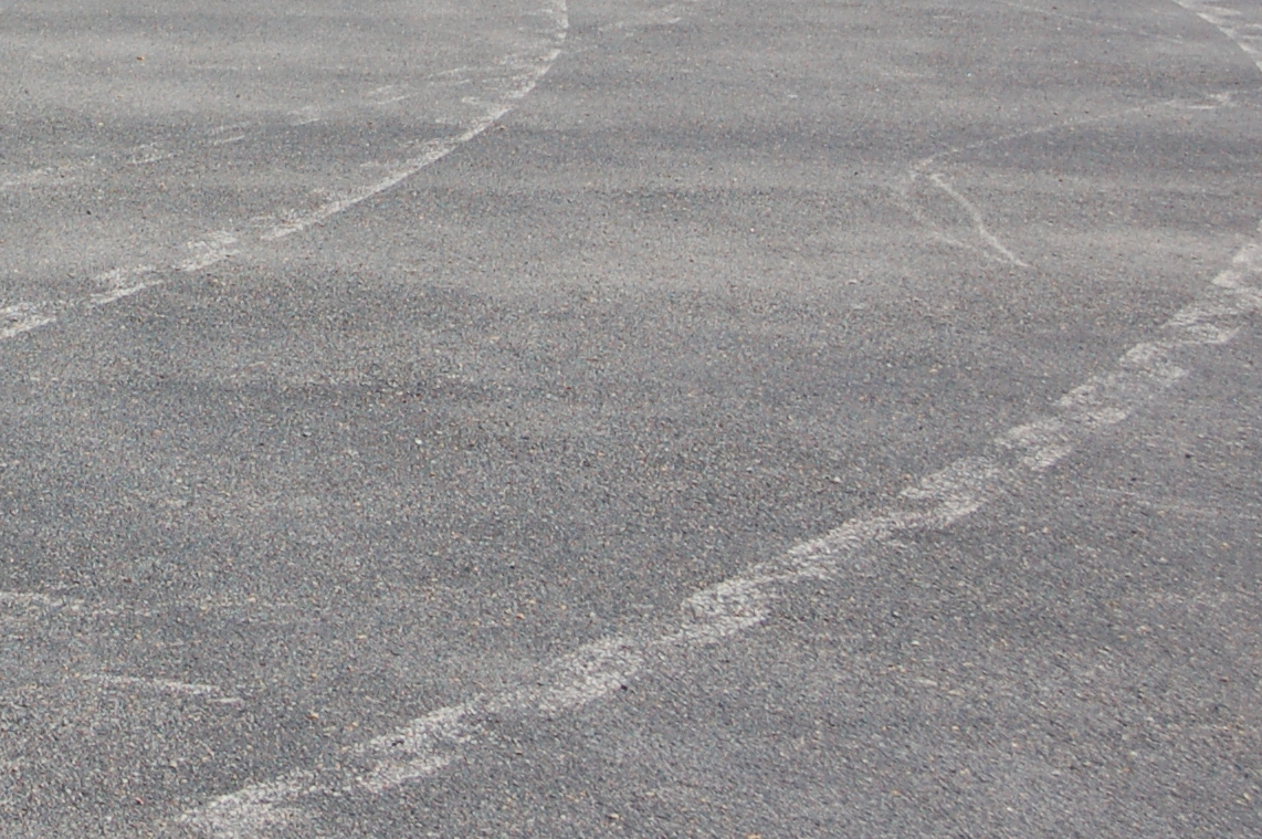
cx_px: -296
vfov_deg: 6.3
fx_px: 7610
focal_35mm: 217
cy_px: -230
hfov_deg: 9.3
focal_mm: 55
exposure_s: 1/500
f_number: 9
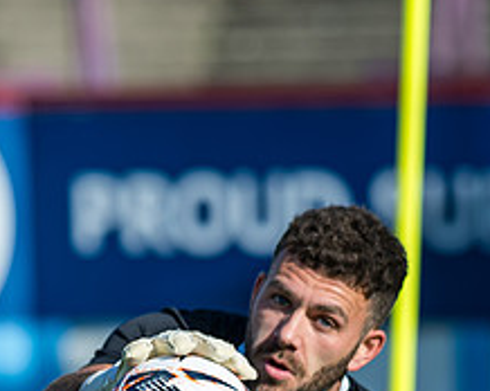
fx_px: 8099
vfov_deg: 2.8
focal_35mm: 559
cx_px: 141
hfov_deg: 3.5
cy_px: 560
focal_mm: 135
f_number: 2
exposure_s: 1/3200
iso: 50
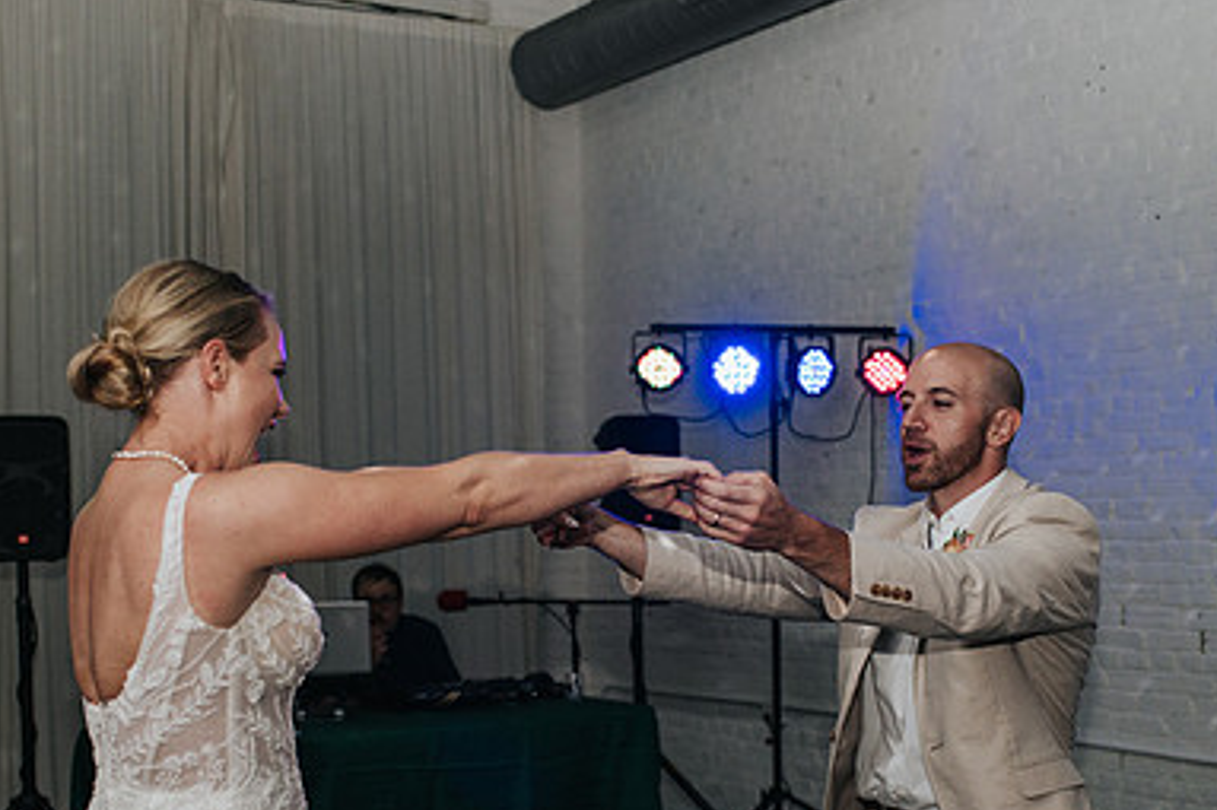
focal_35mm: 53
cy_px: 581
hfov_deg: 37.5
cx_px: 607
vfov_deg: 25.3
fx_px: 1791
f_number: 2.8
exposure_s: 1/200
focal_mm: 35
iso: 1000
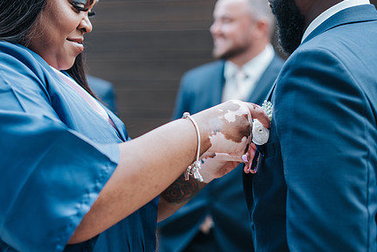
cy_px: 139
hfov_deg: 29.5
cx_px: 141
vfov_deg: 20.1
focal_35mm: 68
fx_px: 713
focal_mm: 50
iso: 320
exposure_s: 1/640
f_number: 2.2
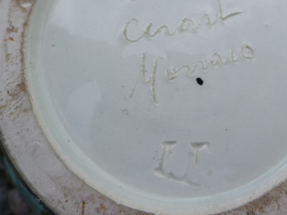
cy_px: 57
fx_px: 332
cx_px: 154
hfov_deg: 46.8
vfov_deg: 35.3
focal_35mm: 40
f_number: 3.5
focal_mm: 4.5
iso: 80
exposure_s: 1/400
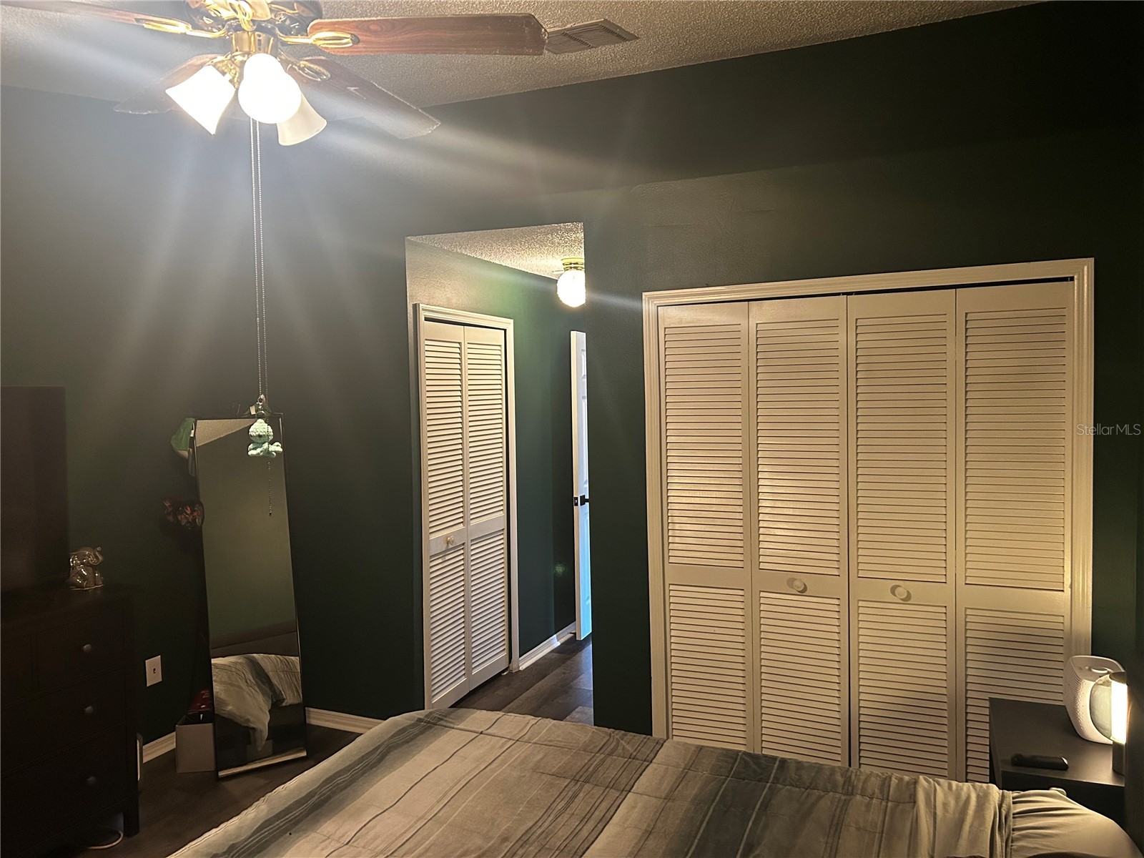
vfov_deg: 53.1
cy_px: 429
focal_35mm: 26
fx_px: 859
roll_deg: +1.0
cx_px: 572
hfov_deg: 67.3
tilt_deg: -3.5
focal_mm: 5.7
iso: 400
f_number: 1.5
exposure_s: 1/60
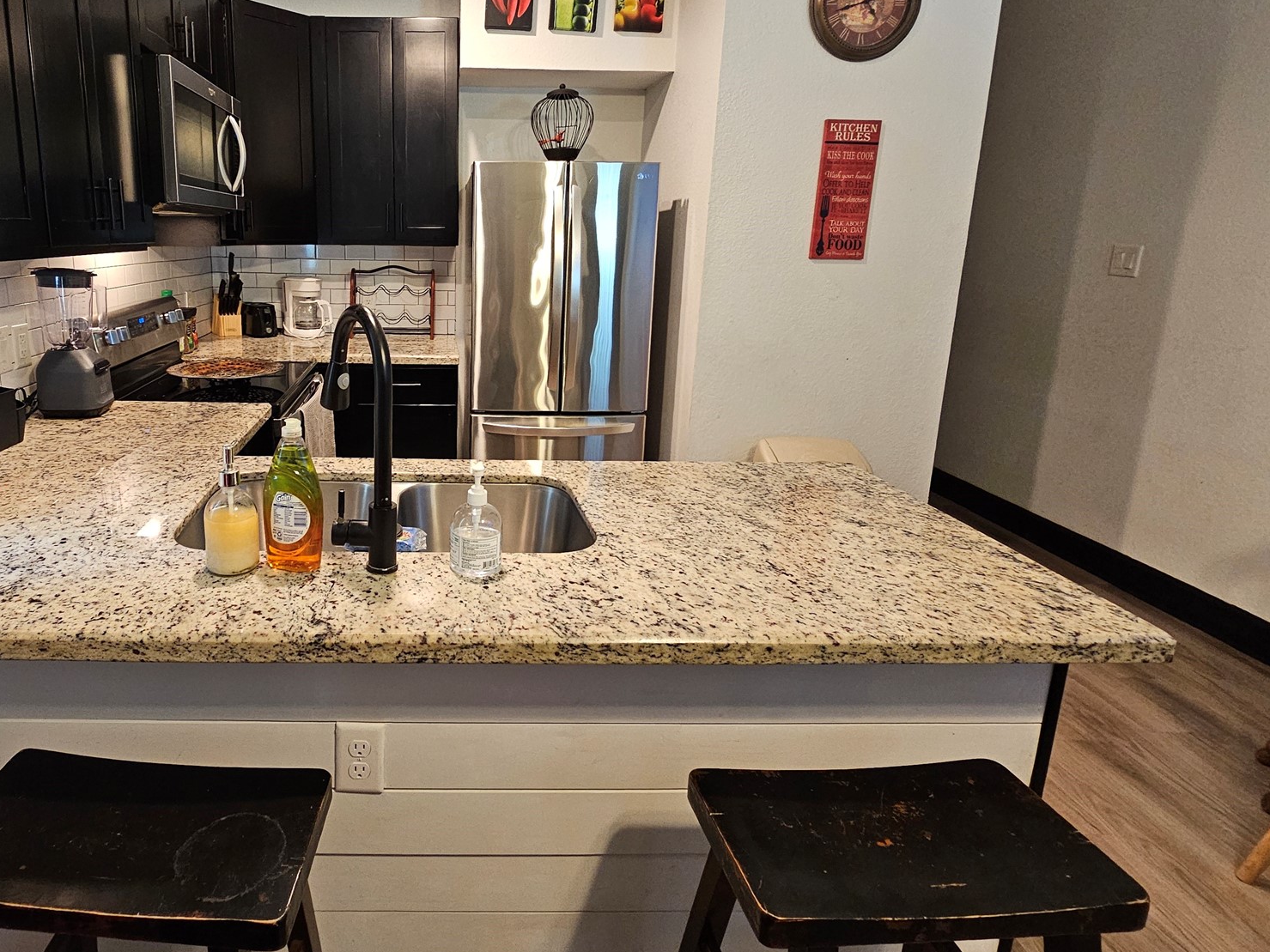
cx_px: 447
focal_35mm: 18
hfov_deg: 85.3
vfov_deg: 70.6
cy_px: 367
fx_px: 660
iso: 320
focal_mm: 2.2
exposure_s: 1/40
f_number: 2.2
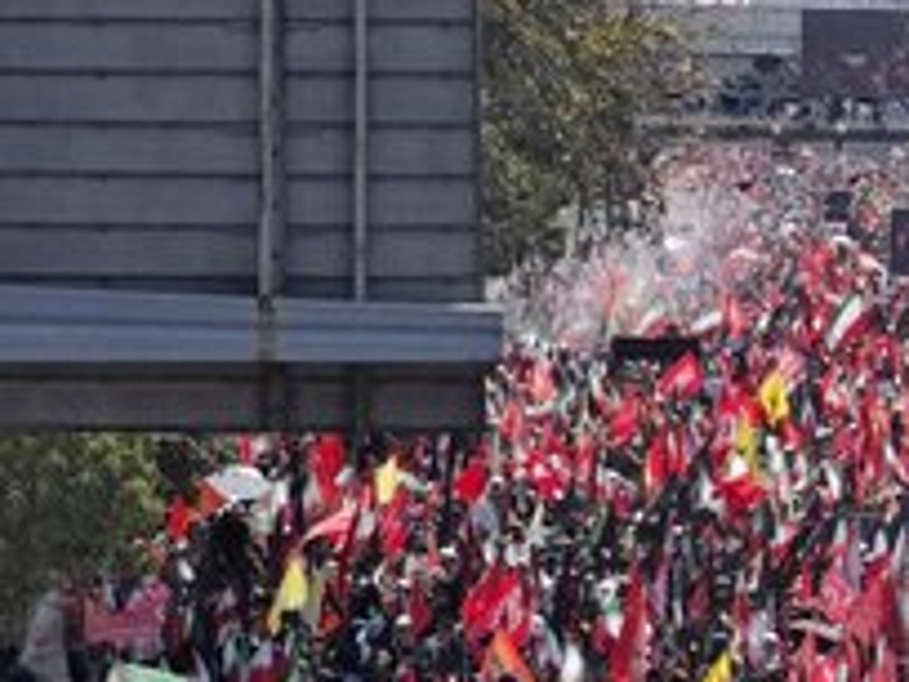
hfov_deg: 6.6
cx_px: 1056
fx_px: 7825
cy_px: 900
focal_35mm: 298
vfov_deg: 5.0
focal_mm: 12.28
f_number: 1.8
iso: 800
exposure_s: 1/27742
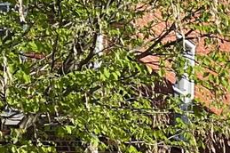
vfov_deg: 7.9
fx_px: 1072
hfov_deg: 10.2
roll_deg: -0.7
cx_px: 592
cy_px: 254
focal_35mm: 168
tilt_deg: +3.4
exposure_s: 1/1035
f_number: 1.8
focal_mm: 3
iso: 16
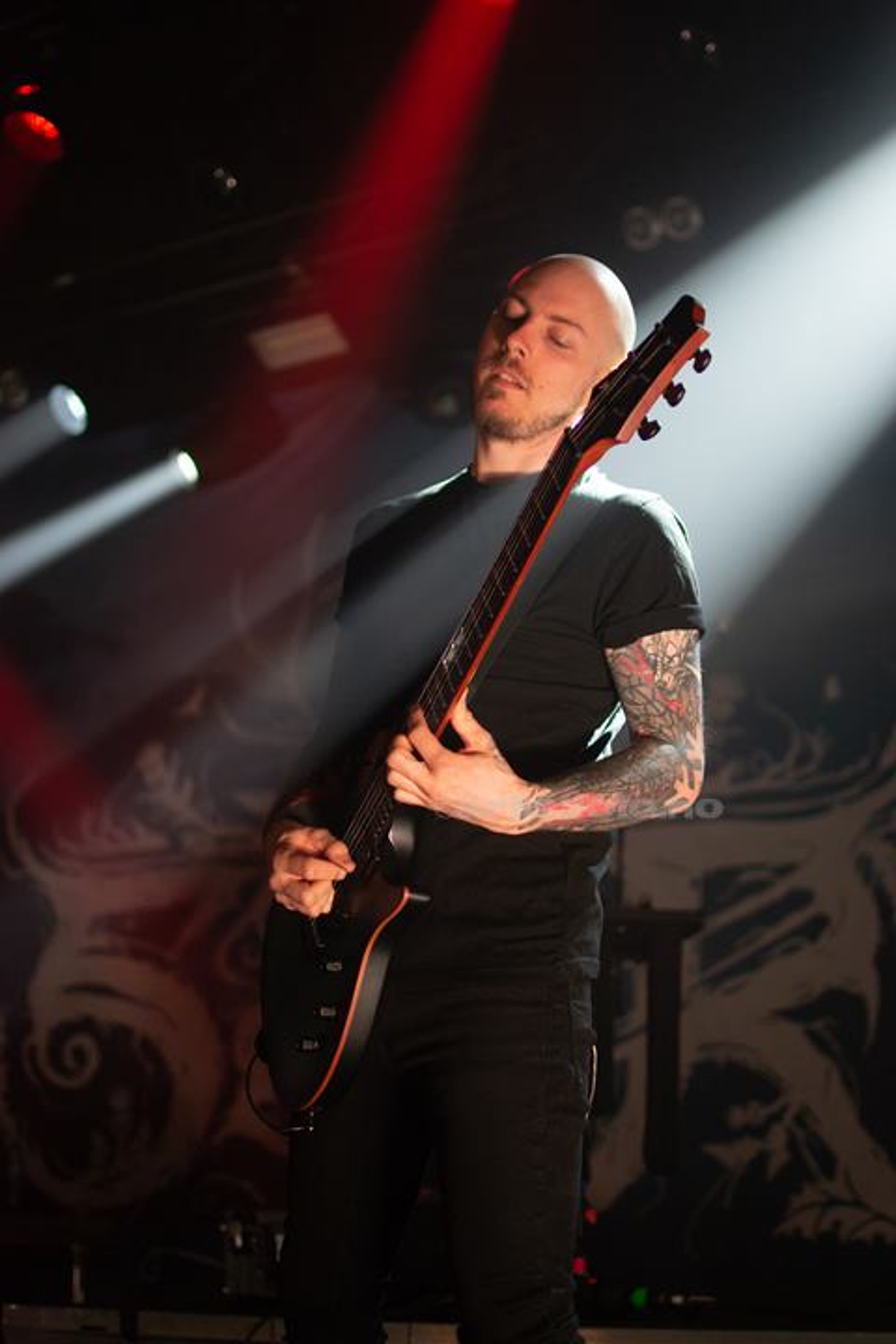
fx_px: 1960
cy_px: 672
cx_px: 448
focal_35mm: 52
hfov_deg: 25.8
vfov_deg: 37.9
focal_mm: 35
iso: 220
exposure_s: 1/400
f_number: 1.8
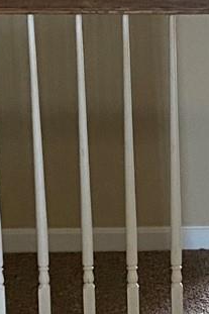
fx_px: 1552
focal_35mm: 178
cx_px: 260
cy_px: 363
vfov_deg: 11.4
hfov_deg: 7.6
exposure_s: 1/60
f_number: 1.8
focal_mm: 4.25
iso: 320
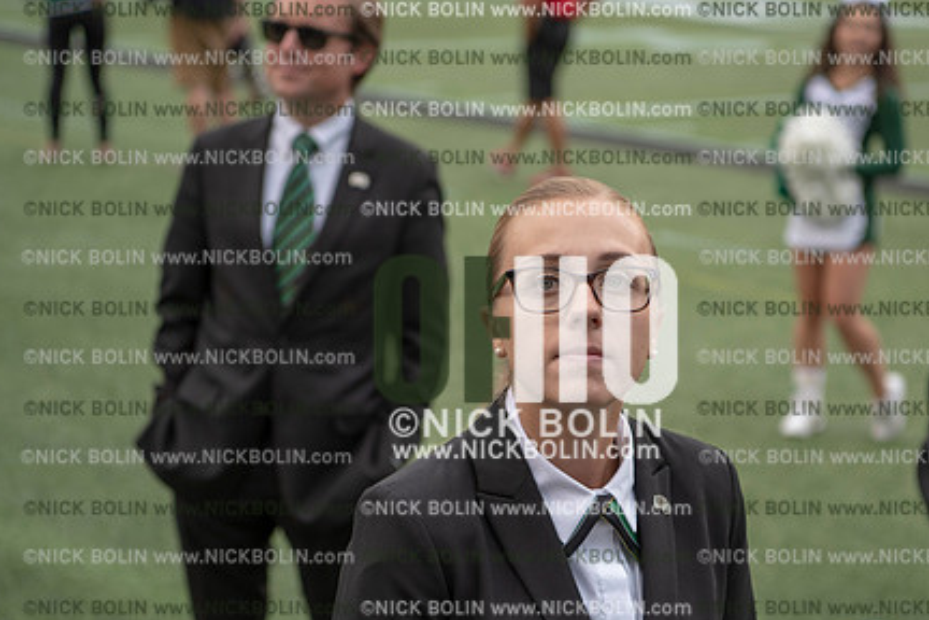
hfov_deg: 21.7
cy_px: 358
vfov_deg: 14.5
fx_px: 2426
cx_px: 525
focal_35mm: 94
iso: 250
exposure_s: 1/640
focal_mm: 70
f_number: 3.5
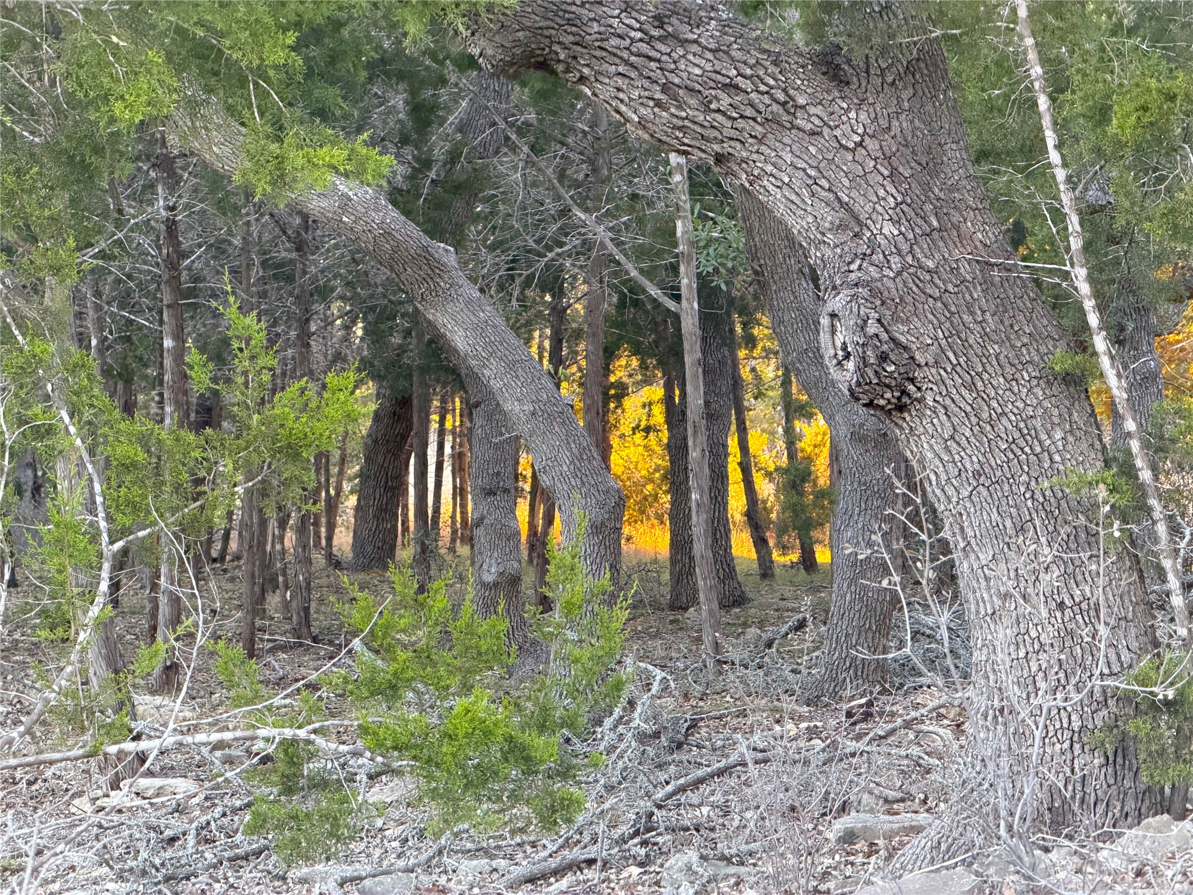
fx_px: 3446
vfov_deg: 14.8
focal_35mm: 100
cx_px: 596
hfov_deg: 19.6
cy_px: 448
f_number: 2.8
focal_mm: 16.89
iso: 500
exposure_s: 1/93
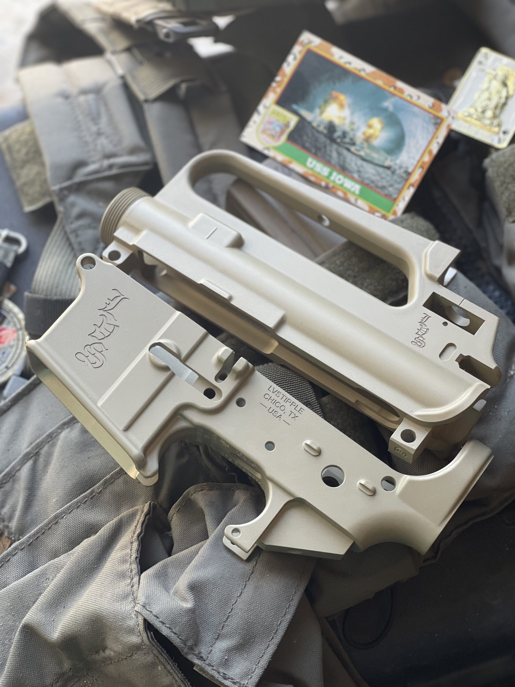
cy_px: 344
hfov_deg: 22.9
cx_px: 258
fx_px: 1270
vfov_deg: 30.3
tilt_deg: -68.9
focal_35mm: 64
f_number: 2.2
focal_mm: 7.5
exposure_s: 1/121
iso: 64
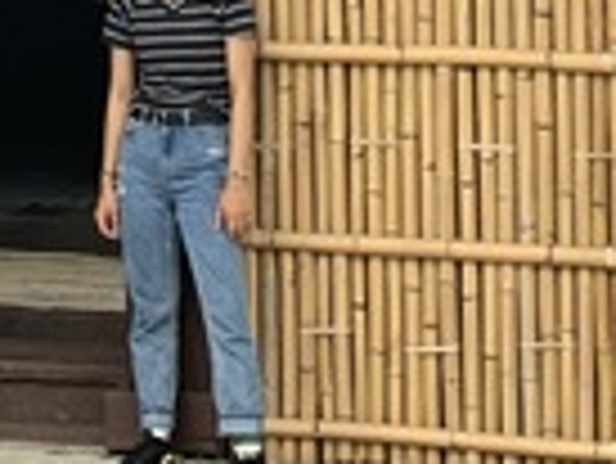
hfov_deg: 14.8
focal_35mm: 133
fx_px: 2369
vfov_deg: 10.3
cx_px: 157
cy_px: -475
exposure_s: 1/122
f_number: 1.8
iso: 40
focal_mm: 4.25
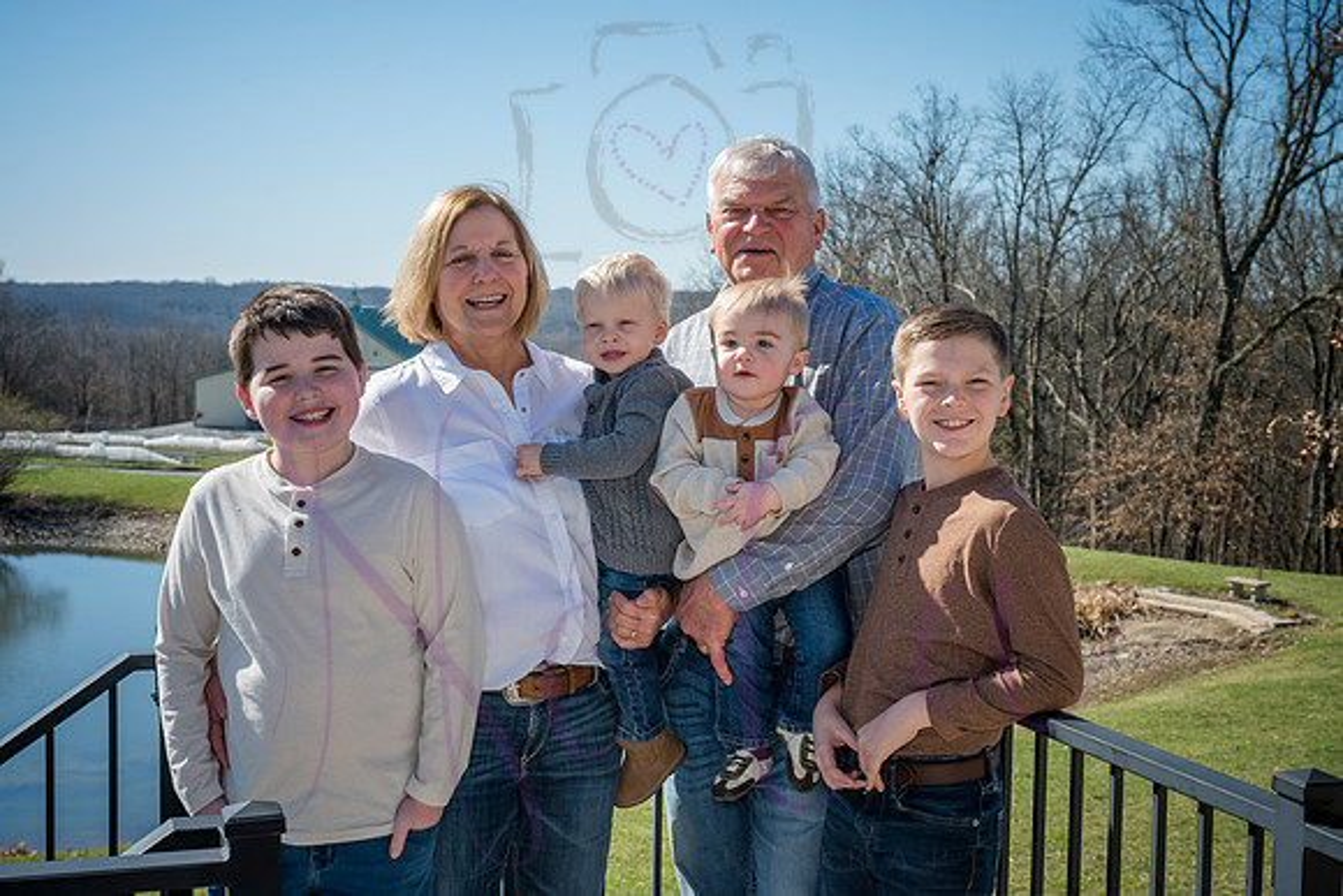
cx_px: 672
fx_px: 1866
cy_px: 448
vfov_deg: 27.0
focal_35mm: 50
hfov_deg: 39.6
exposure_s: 1/640
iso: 400
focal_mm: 50
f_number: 9
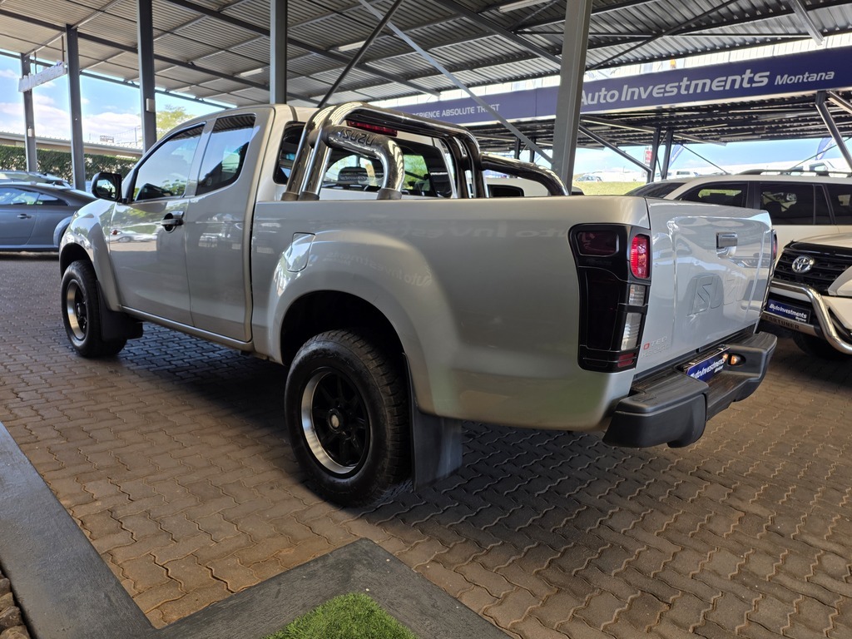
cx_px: 426
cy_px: 320
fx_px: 566
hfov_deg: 73.9
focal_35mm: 23
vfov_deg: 58.9
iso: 50
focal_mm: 6.25
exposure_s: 1/359
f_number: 1.7
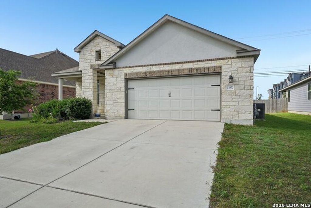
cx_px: 156
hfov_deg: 81.2
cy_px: 104
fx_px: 181
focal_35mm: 21
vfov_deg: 59.5
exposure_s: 1/2000
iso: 800
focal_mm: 21
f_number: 8
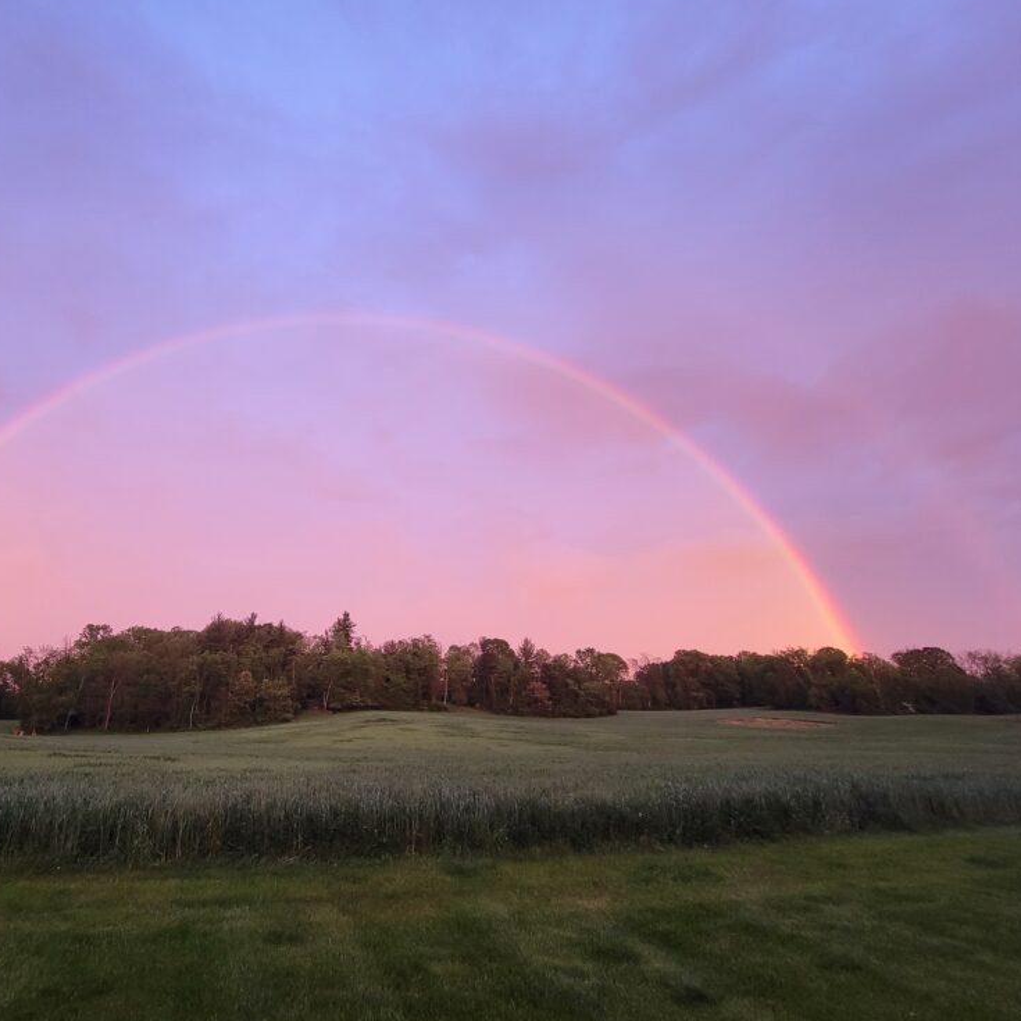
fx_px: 534
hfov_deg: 85.7
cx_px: 383
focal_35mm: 16
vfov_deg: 87.4
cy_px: 499
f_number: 2.2
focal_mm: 2.2
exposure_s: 1/60
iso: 200
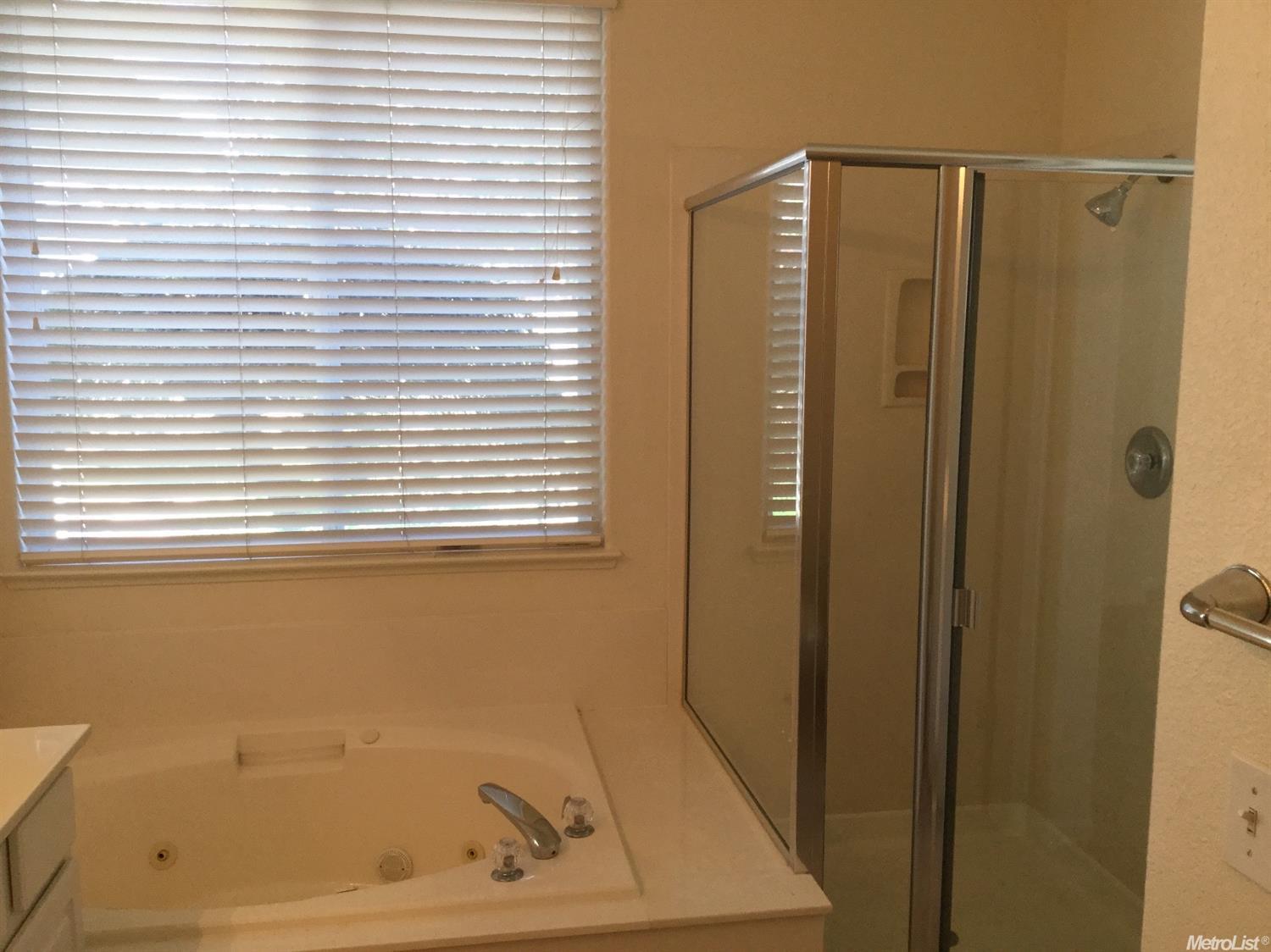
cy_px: 476
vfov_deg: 45.4
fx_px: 1138
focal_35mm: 31
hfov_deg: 58.4
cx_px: 636
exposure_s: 1/40
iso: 32
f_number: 2.4
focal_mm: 3.3
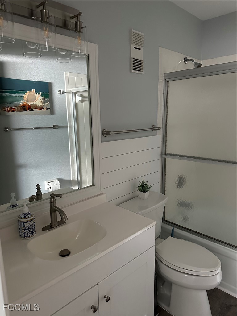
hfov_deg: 56.8
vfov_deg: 71.6
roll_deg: +0.3
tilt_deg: -10.5
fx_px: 219
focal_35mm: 24
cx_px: 118
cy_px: 158
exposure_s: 1/44
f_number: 1.78
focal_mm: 6.86
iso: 1000
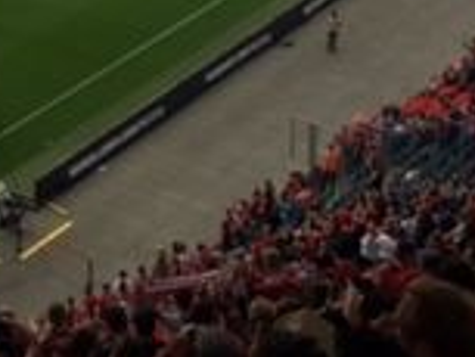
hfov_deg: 17.7
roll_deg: -1.7
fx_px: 1483
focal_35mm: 108
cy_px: -284
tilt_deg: -10.3
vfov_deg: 12.5
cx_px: -6
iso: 25
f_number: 2.2
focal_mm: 4.15
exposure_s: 1/273
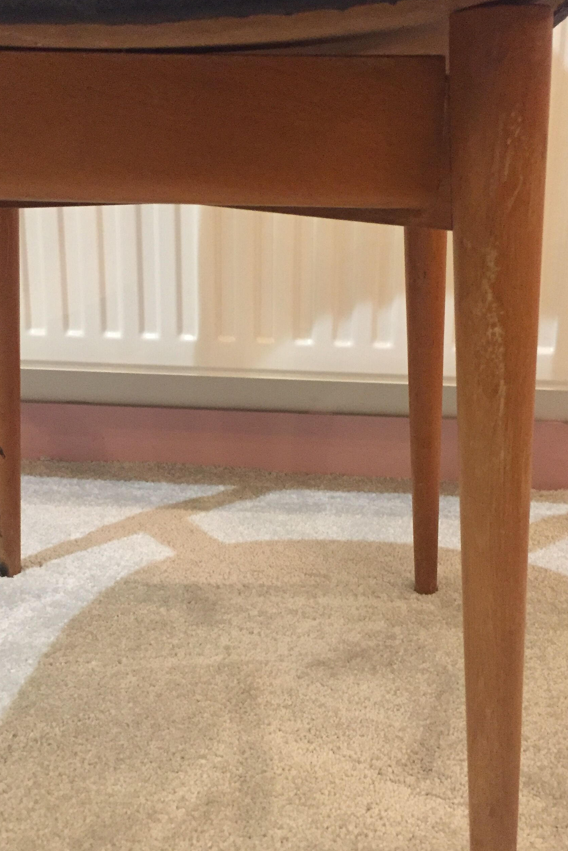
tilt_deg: -15.5
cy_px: 411
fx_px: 923
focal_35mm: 39
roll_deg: +1.0
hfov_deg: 34.2
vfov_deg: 49.5
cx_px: 296
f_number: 2.2
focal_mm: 4.15
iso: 320
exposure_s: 1/17
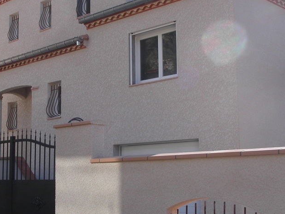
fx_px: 502
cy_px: 120
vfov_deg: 24.0
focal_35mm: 61
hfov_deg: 31.5
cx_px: 98
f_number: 8
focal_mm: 7.8
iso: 100
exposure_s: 1/180
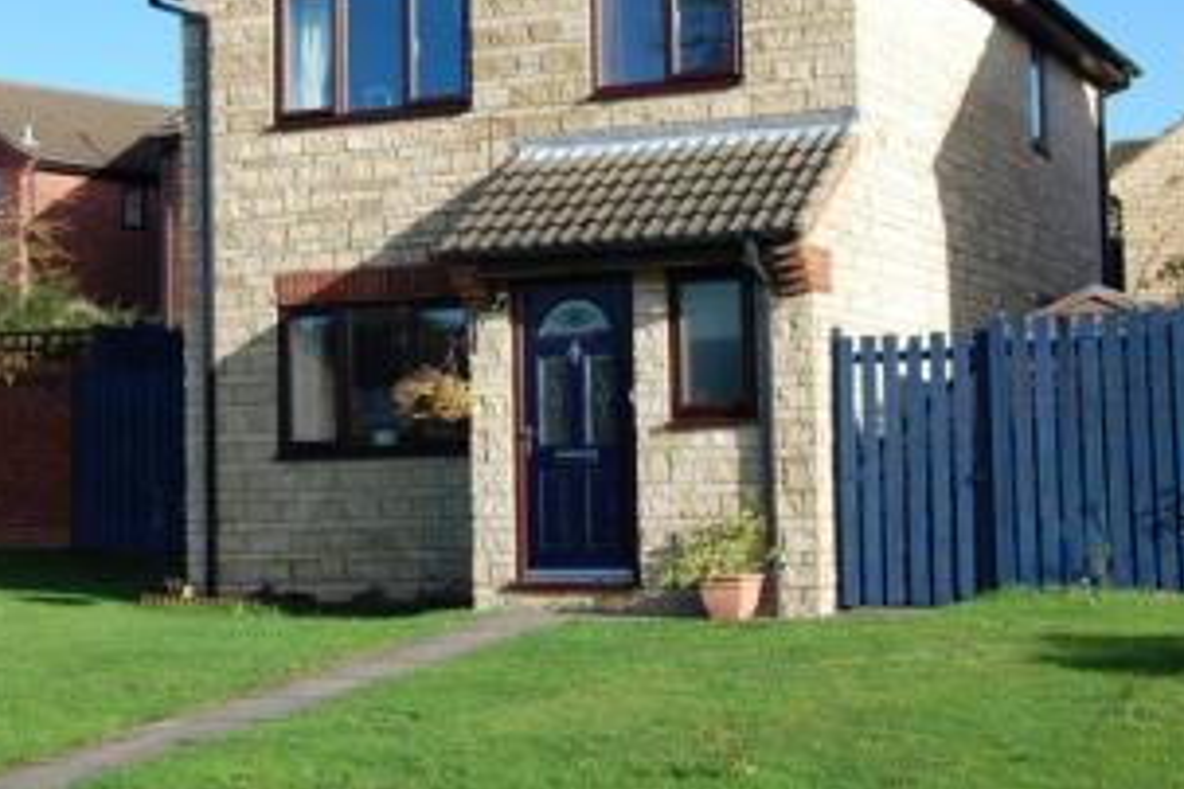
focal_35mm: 66
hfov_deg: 30.5
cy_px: 225
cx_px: 531
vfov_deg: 20.5
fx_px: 2170
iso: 200
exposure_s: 1/250
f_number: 8
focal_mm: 28
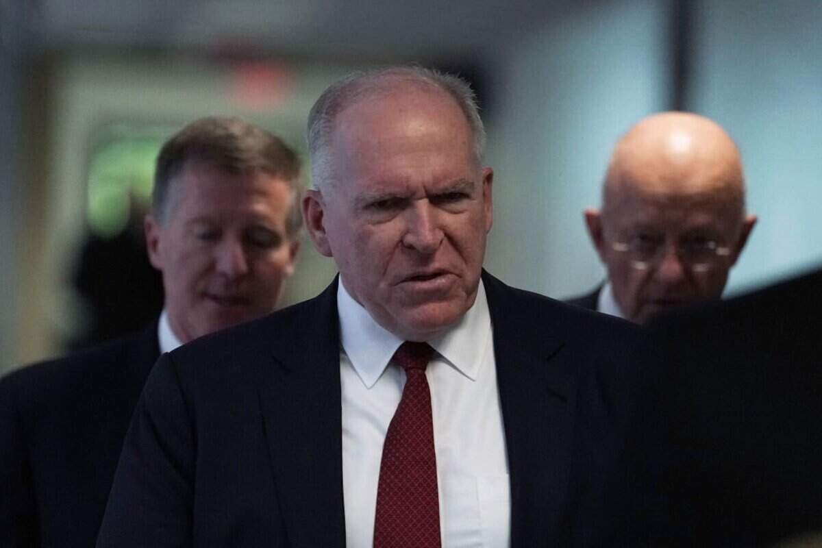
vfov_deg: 3.4
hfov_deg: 5.2
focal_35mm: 400
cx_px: 411
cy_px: 274
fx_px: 9133
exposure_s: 1/400
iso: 6400
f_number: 5.6
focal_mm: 400
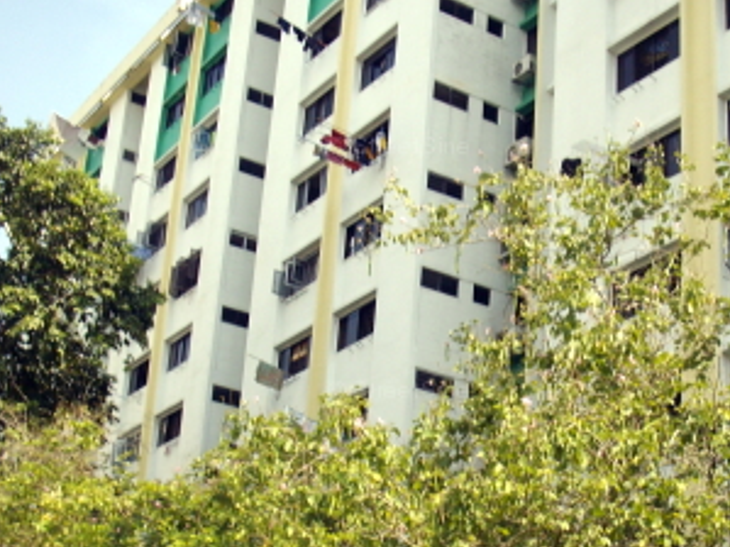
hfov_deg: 28.3
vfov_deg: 21.5
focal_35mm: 68
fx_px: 1433
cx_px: 510
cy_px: 393
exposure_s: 1/160
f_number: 5.6
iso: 80
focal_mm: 6.2
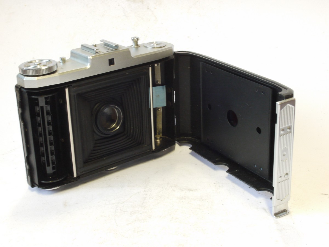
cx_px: 164
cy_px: 124
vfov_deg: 24.4
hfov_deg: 32.2
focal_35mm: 60
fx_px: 570
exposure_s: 1/8
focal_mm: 30
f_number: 14
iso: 800
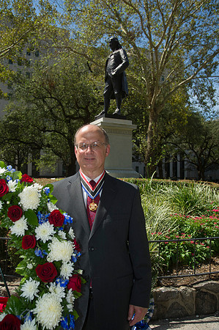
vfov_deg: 58.8
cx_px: 110
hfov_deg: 41.0
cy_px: 165
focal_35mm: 32
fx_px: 293
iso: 200
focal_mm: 32
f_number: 8
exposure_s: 1/250
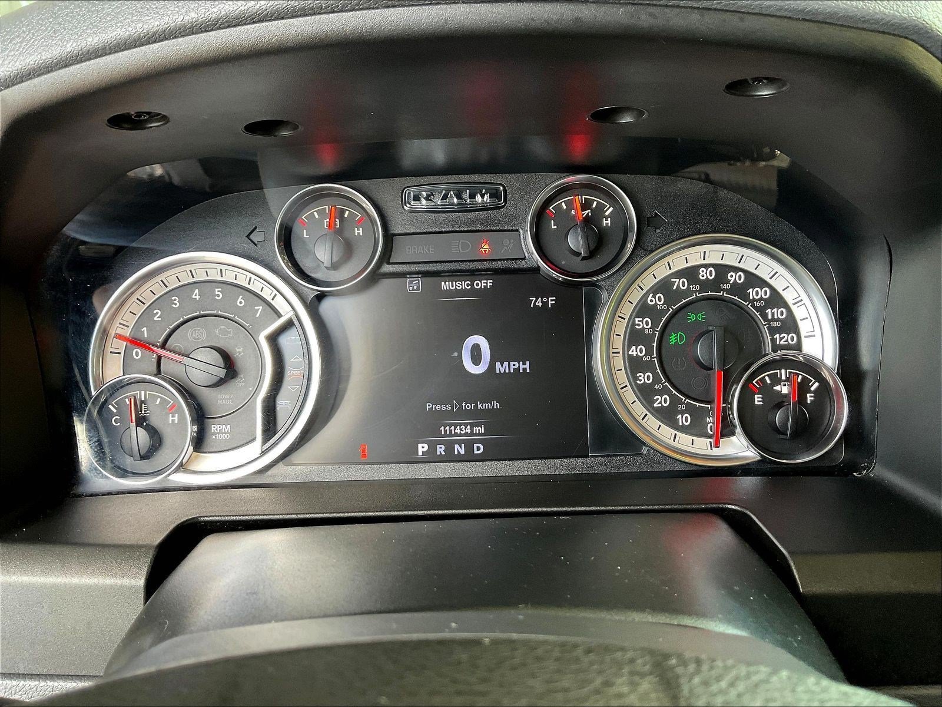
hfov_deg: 61.7
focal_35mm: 29
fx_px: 789
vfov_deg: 48.2
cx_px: 471
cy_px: 354
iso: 80
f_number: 1.8
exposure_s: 1/60
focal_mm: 3
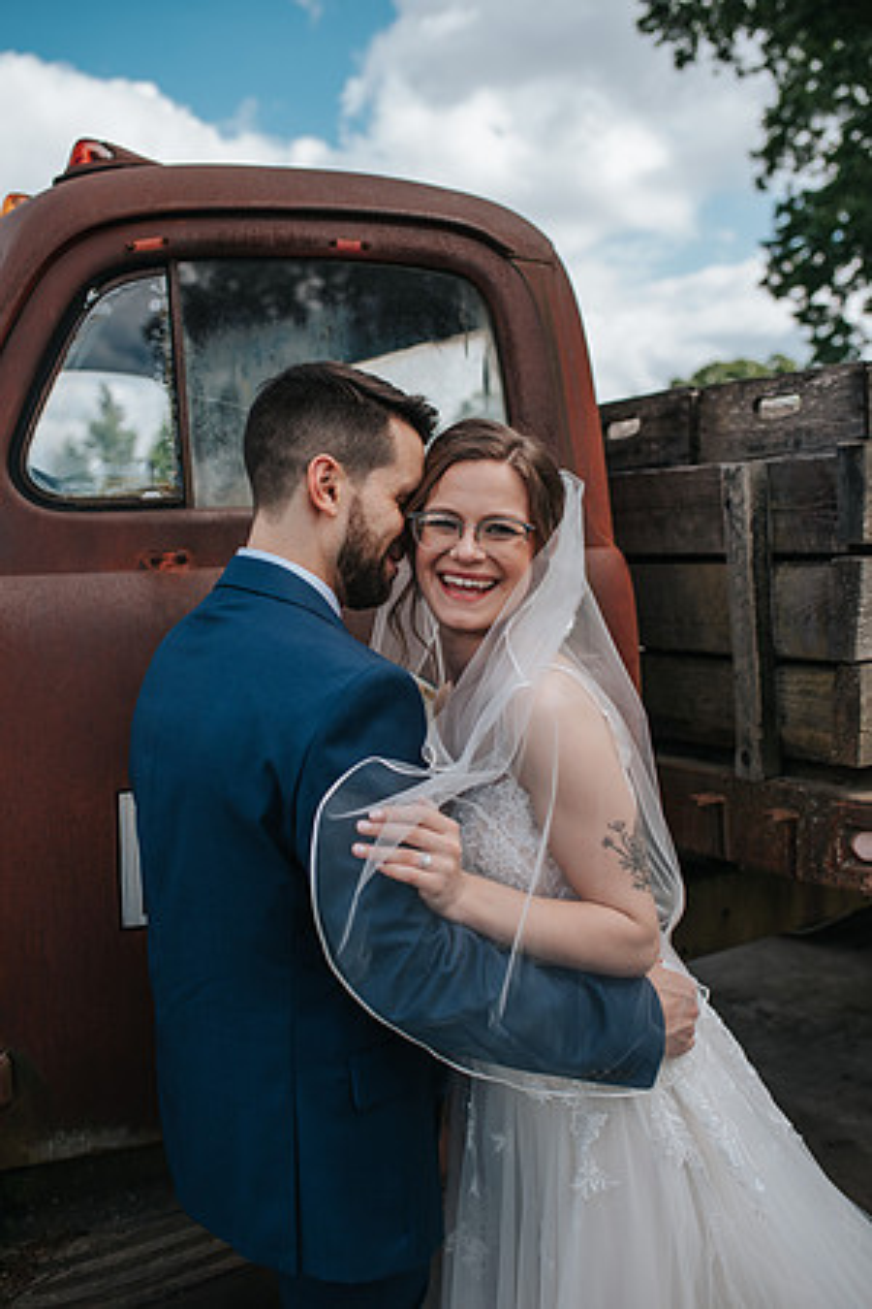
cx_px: 436
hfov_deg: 37.9
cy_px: 654
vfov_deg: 54.4
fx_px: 1272
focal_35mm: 35
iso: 140
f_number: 3.2
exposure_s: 1/800
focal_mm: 35
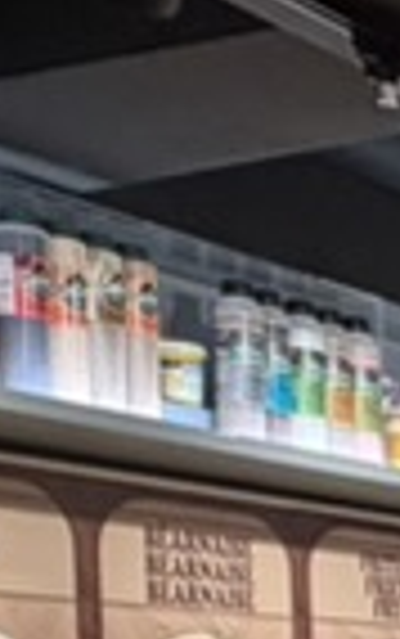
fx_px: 1863
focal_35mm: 107
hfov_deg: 7.6
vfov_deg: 18.3
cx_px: 1667
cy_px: 788
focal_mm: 2.22
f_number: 2.2
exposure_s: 1/120
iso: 200
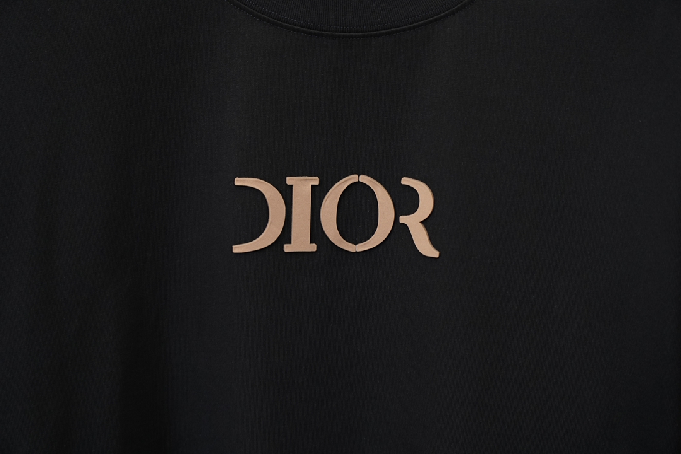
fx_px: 1986
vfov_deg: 13.0
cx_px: 340
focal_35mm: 105
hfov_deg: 19.5
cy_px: 227
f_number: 3.5
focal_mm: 70
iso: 400
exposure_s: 1/125
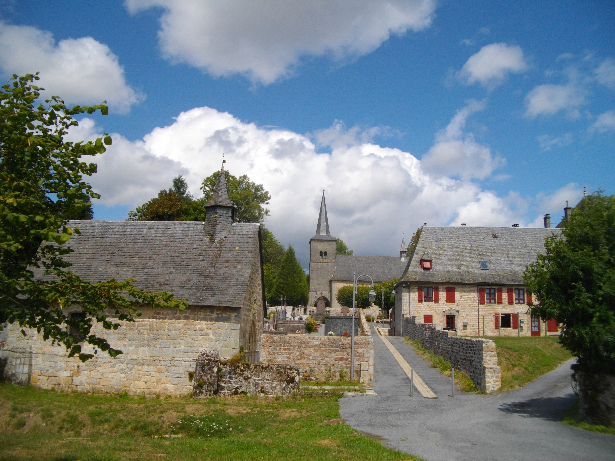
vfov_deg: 45.4
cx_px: 308
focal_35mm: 31
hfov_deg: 58.4
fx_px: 551
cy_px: 230
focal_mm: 5.7
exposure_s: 1/320
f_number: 8.8
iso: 100
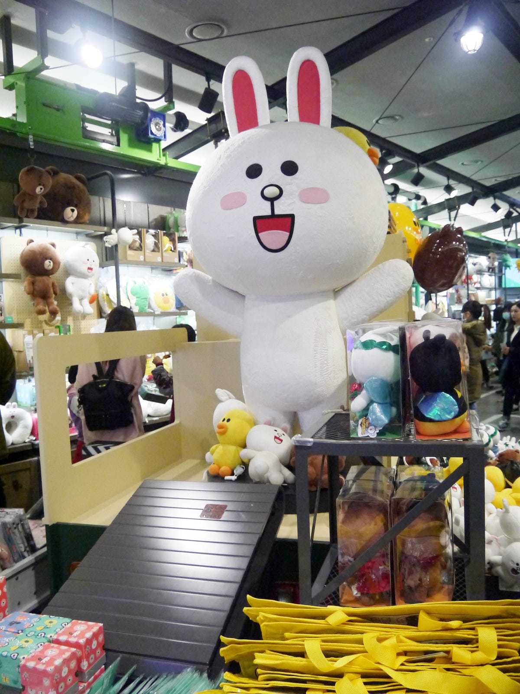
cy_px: 347
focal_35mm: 28
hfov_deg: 49.7
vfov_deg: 63.4
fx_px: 561
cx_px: 260
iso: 1250
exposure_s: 1/125
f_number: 3.5
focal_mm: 14
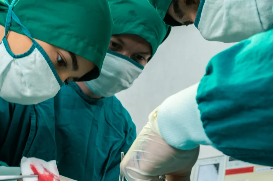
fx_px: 500
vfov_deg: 20.6
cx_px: 28
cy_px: 102
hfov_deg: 29.3
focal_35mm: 66
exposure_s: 1/80
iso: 200
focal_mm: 24
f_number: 5
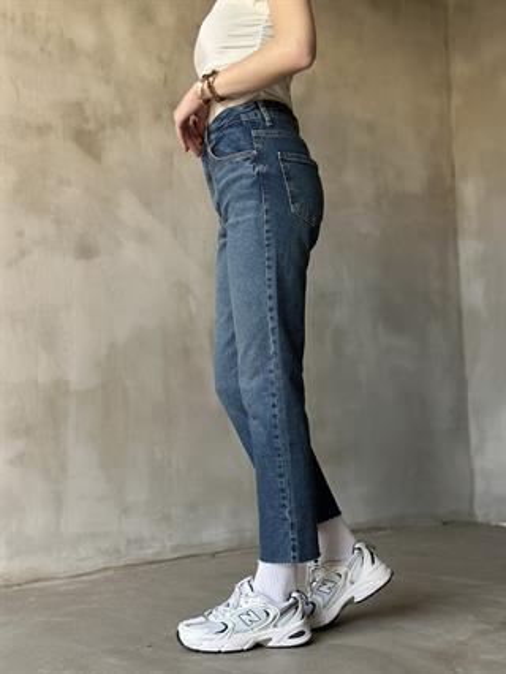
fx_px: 935
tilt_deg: +3.6
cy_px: 337
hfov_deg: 30.3
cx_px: 253
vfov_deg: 39.6
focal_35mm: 48
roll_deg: +0.4
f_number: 1.78
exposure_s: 1/60
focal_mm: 6.86
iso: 320
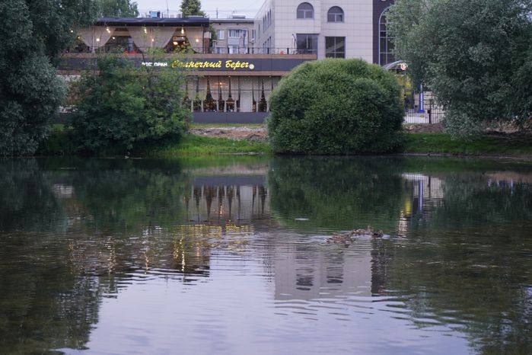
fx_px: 1034
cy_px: 178
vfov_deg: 19.5
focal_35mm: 70
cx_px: 266
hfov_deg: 28.8
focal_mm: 70
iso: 3200
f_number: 5.6
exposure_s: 1/160
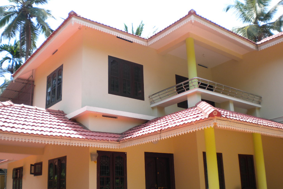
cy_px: 106
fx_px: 291
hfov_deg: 51.9
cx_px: 142
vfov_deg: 35.9
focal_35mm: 37
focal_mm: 6.3
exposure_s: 1/156
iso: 80
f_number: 4.6
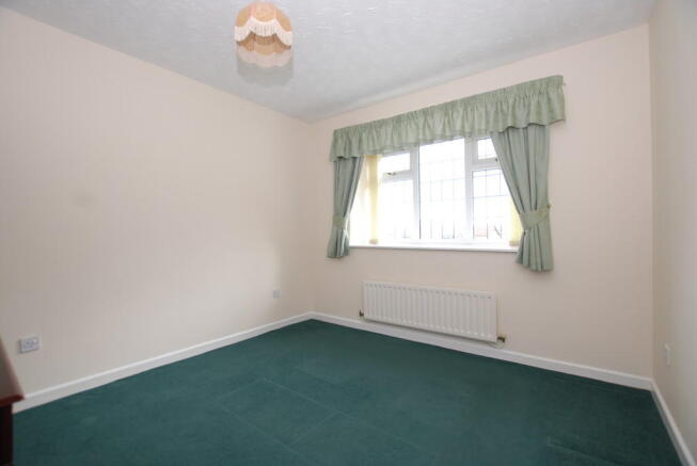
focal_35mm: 15
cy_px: 233
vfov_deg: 77.5
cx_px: 348
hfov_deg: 100.3
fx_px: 291
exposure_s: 1/15
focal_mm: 10
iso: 100
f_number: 4
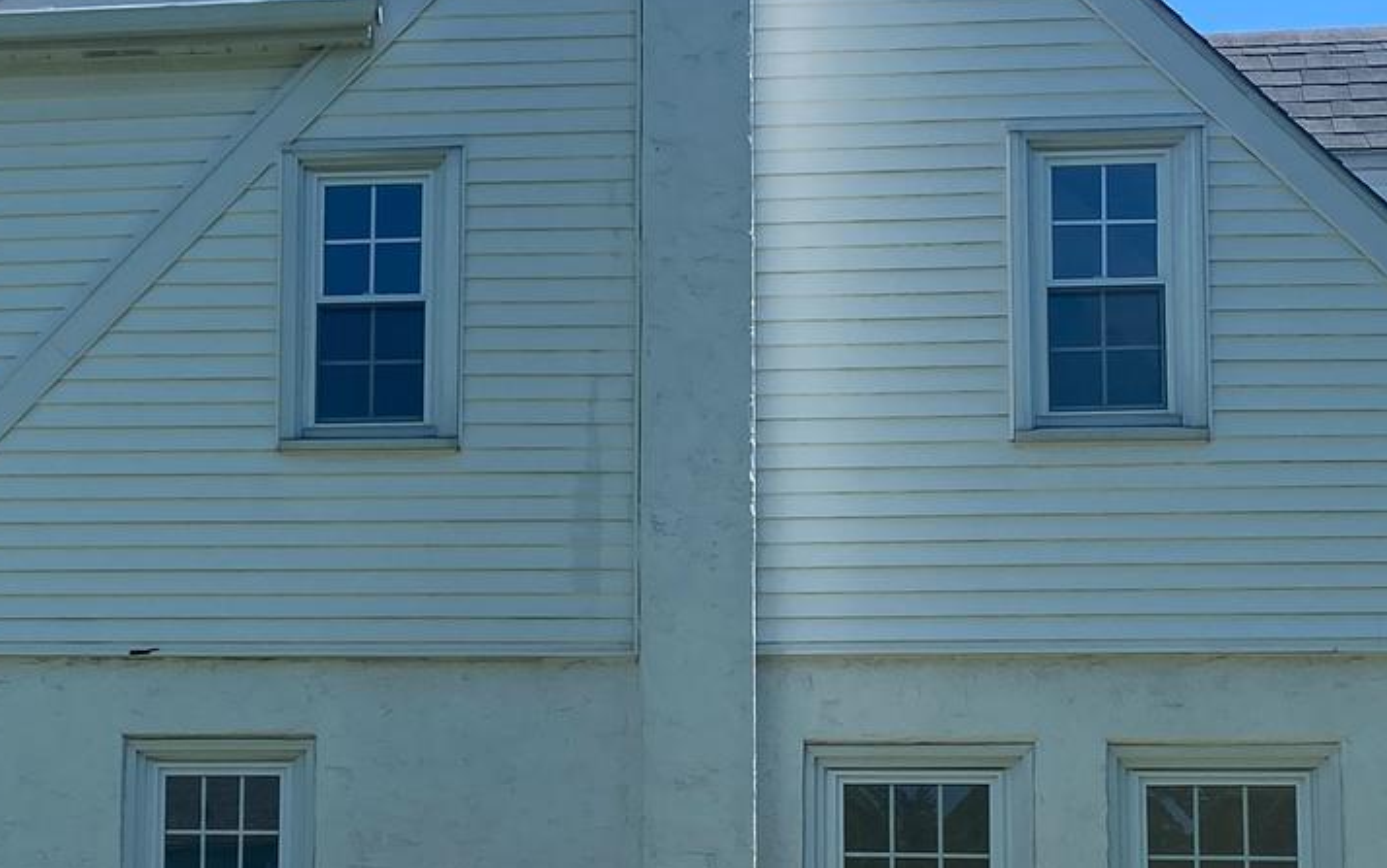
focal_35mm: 79
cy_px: 785
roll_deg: -0.8
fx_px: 2988
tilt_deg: +5.0
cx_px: 221
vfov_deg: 16.3
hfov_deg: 25.6
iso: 32
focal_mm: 4.25
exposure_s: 1/1898
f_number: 1.8
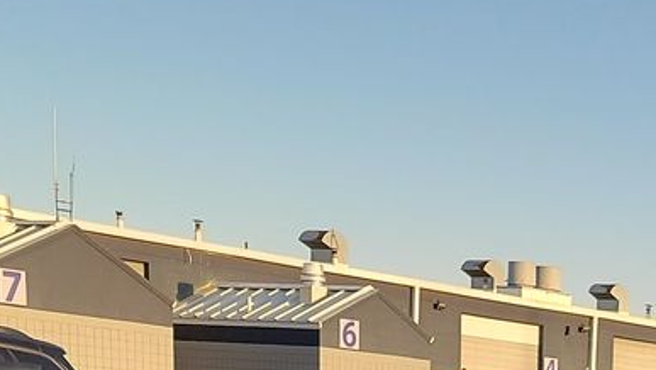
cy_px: 967
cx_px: 737
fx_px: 1879
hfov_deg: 18.9
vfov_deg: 9.6
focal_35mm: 108
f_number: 1.8
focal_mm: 6.7
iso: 50
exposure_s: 1/224
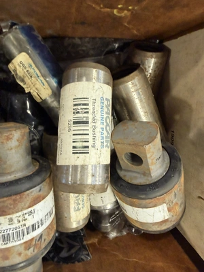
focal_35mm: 24
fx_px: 189
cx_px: 102
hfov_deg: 56.8
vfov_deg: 71.6
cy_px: 136
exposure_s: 1/60
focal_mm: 2.22
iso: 320
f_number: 2.2
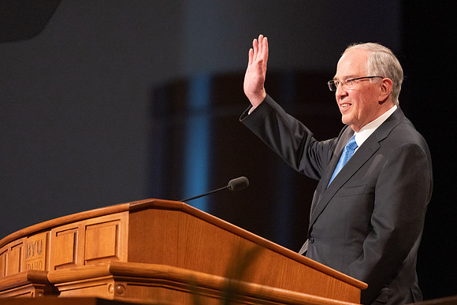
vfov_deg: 5.4
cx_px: 185
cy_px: 140
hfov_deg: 8.1
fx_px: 3222
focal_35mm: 254
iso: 2500
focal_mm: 200
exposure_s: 1/250
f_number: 3.2
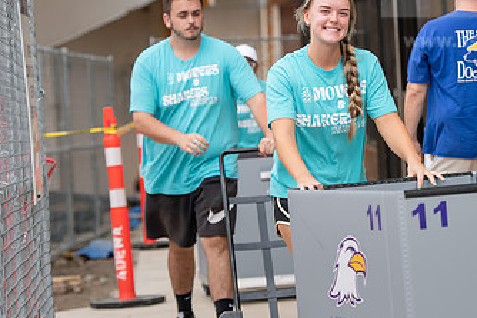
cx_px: 338
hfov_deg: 11.6
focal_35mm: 177
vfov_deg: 7.8
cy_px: 71
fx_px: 2346
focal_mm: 102
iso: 80
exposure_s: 1/250
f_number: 3.2
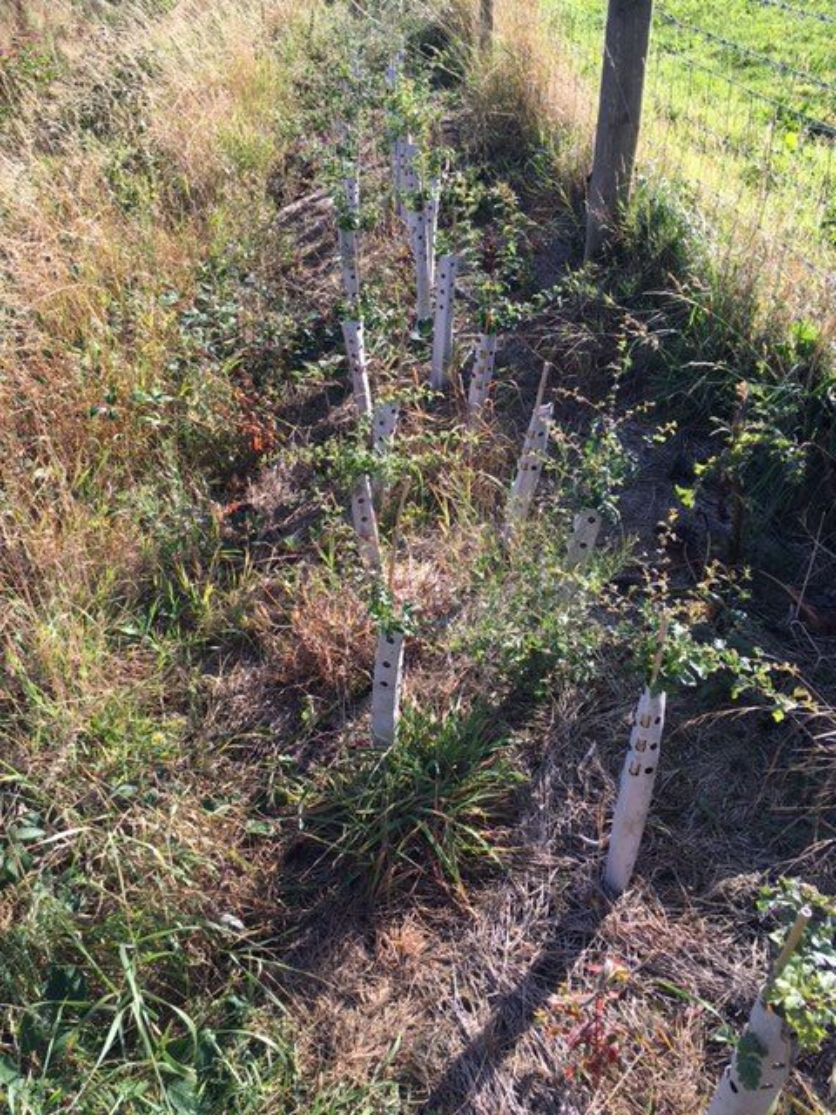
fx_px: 934
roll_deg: +1.8
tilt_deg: -37.6
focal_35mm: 29
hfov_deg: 48.2
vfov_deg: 61.7
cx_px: 418
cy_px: 558
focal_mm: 4.15
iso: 25
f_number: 2.2
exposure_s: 1/478
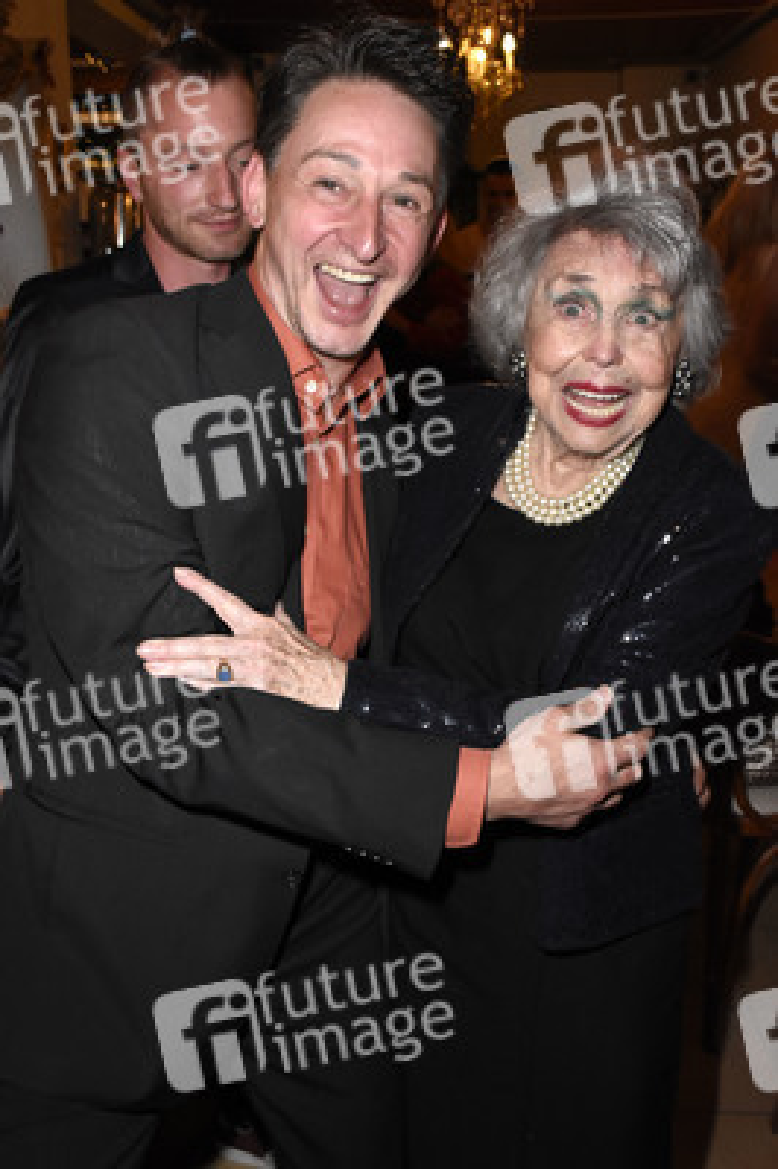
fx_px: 1072
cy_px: 584
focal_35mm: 33
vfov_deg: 57.3
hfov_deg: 39.9
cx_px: 389
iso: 2500
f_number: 6.3
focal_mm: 22
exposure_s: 1/60
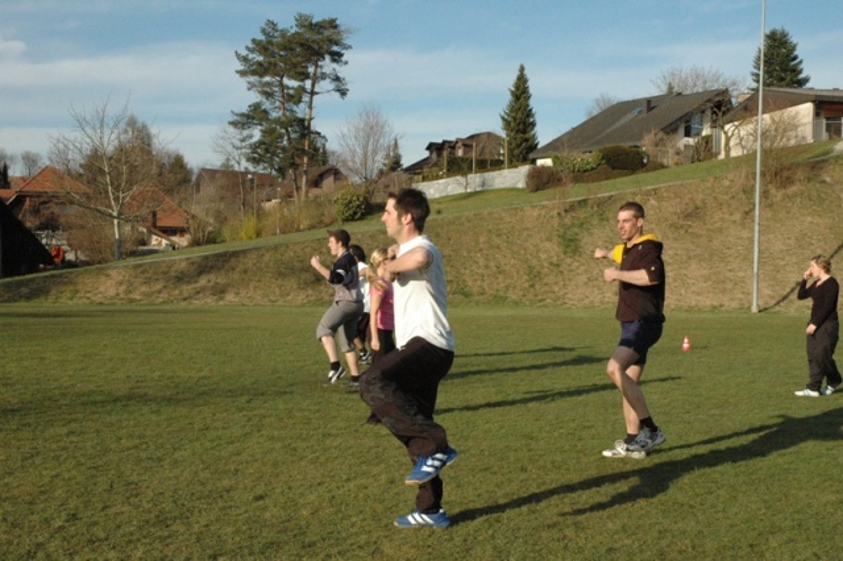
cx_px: 422
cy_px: 280
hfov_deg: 38.9
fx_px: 1194
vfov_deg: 26.5
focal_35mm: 51
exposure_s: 1/800
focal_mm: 34
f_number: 14
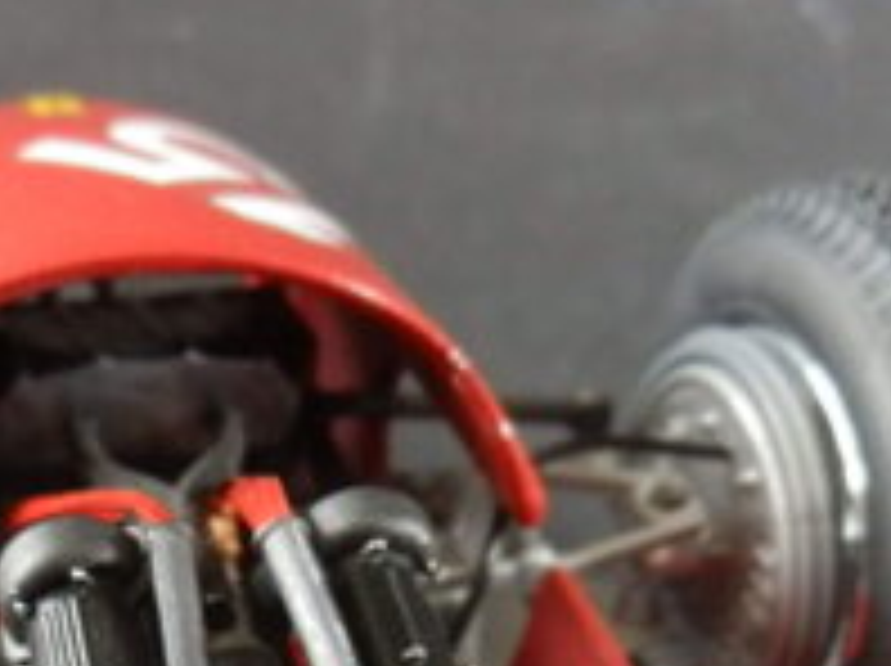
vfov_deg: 20.2
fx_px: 1748
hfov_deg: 28.3
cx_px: 245
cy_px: 810
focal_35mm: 68
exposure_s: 1/4
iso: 400
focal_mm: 4.2
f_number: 3
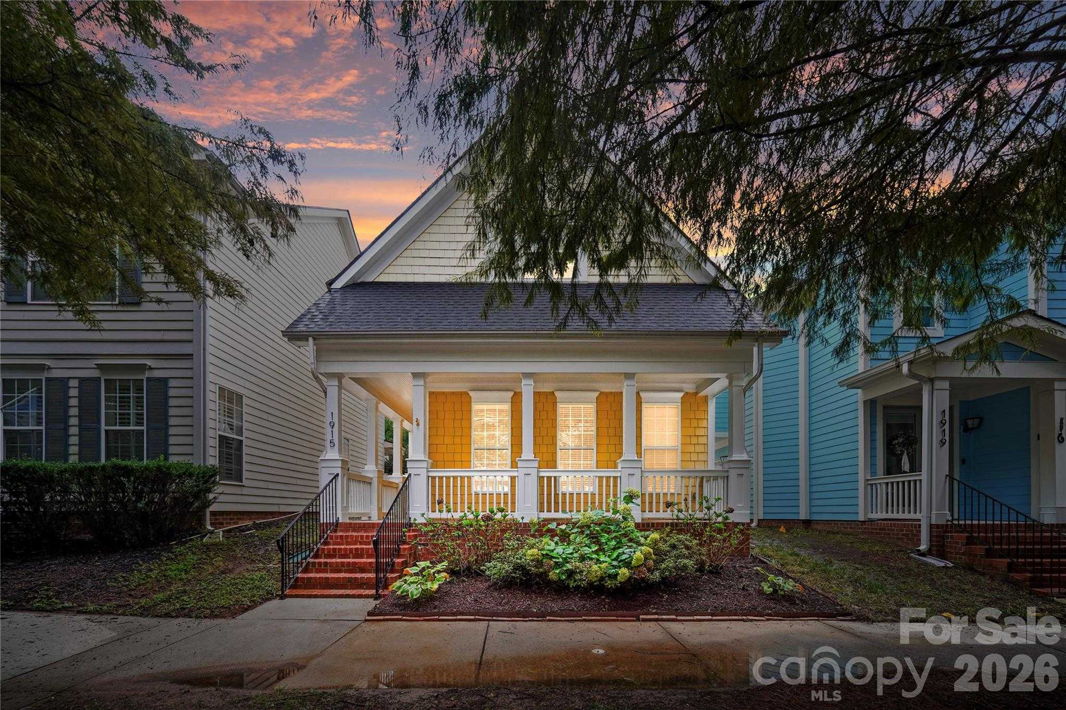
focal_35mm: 16
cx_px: 533
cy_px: 355
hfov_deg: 97.6
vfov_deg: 74.6
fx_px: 466
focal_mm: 10.5
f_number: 4.5
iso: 125
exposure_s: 1/30
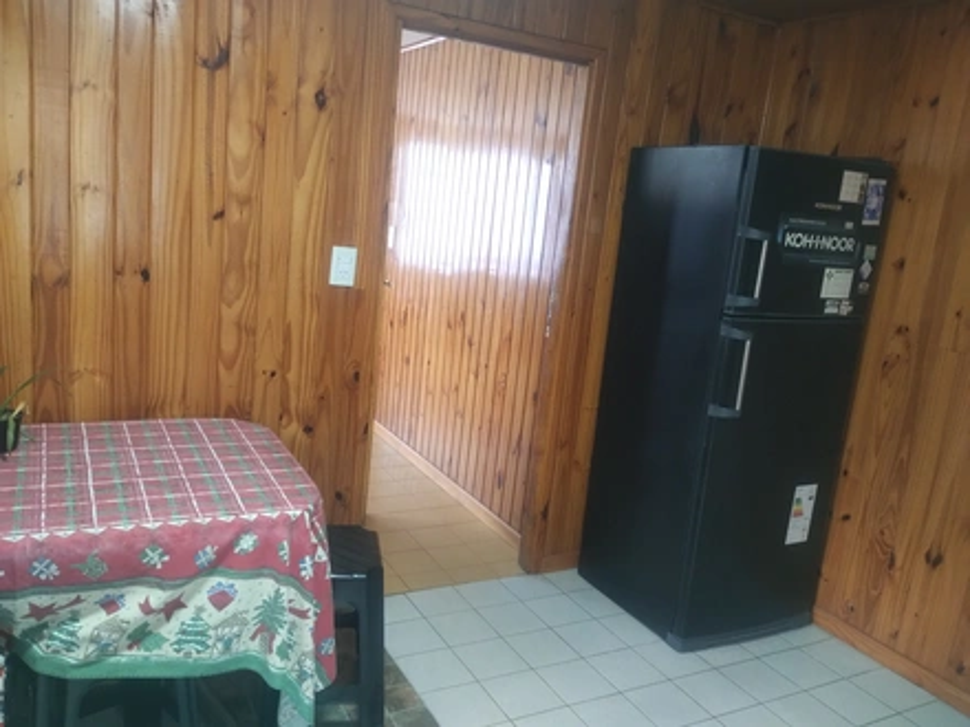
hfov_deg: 63.4
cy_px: 364
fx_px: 785
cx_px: 485
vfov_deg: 49.7
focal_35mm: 28
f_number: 1.8
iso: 1203
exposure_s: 1/25
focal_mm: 4.27
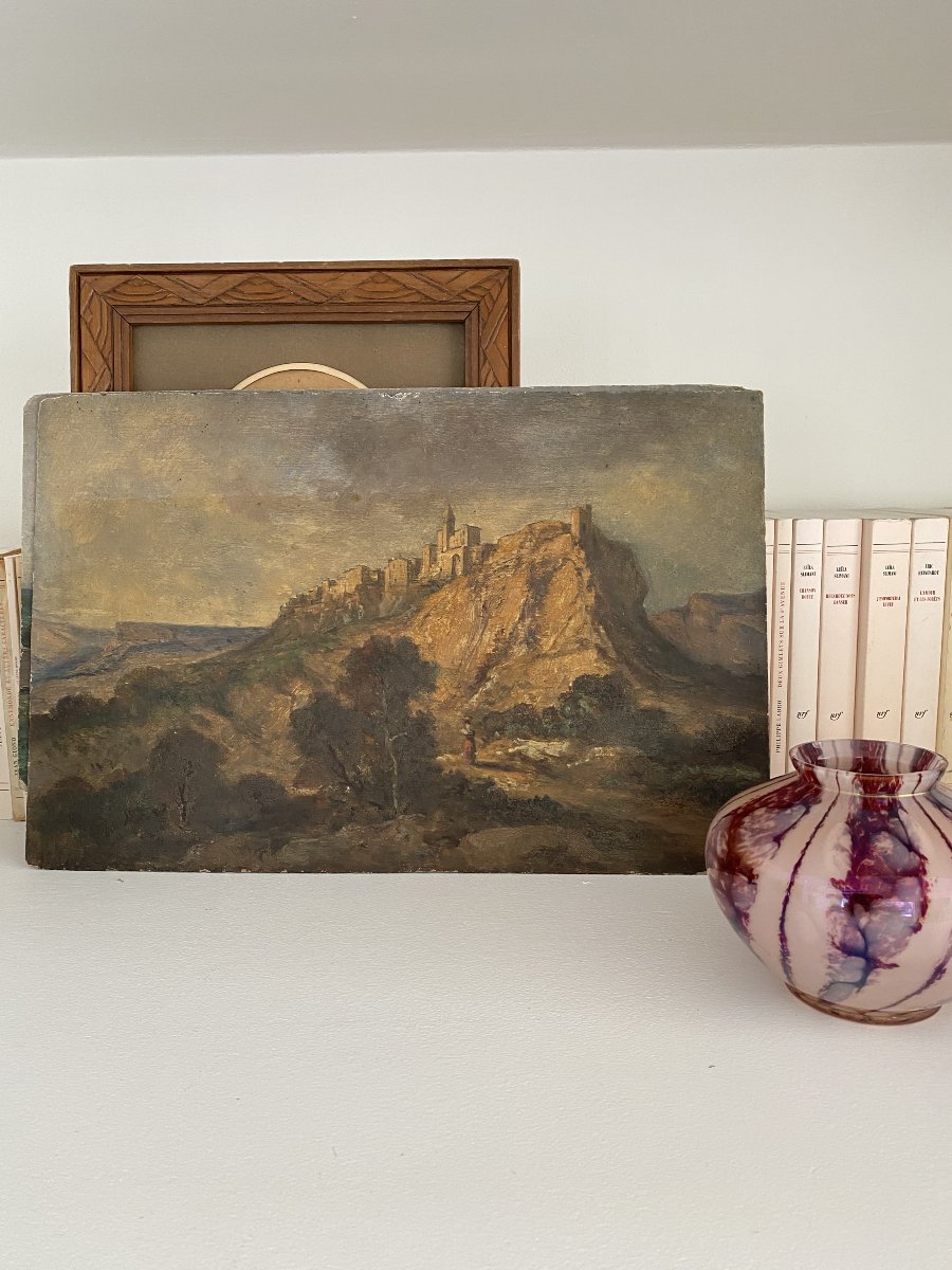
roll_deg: +1.0
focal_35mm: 26
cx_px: 476
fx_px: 953
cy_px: 635
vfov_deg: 67.3
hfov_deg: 53.1
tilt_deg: -6.1
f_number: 1.8
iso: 125
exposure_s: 1/67
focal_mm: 4.25
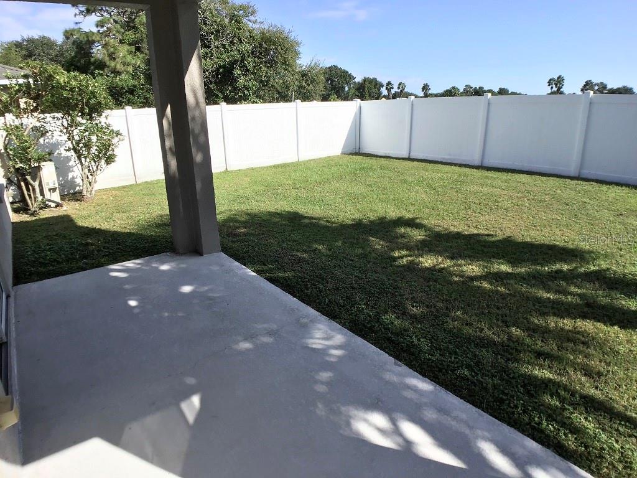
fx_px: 570
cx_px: 318
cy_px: 239
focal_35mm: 31
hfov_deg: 58.4
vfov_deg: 45.4
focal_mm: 3.3
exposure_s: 1/1006
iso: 25
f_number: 2.4
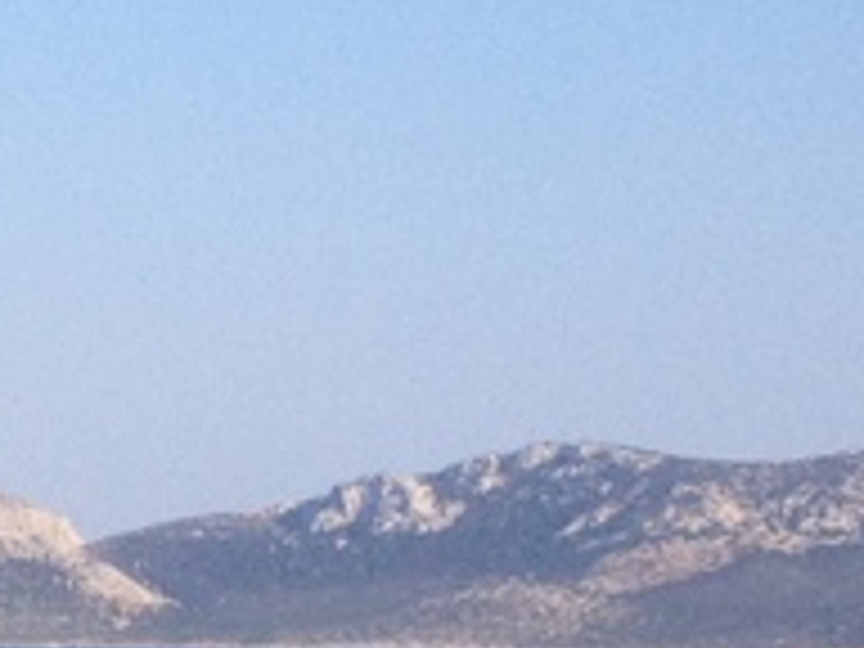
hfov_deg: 8.1
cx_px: -1467
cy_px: 855
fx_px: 5466
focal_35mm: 219
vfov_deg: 6.7
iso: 50
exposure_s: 1/1534
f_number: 2.4
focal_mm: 4.28
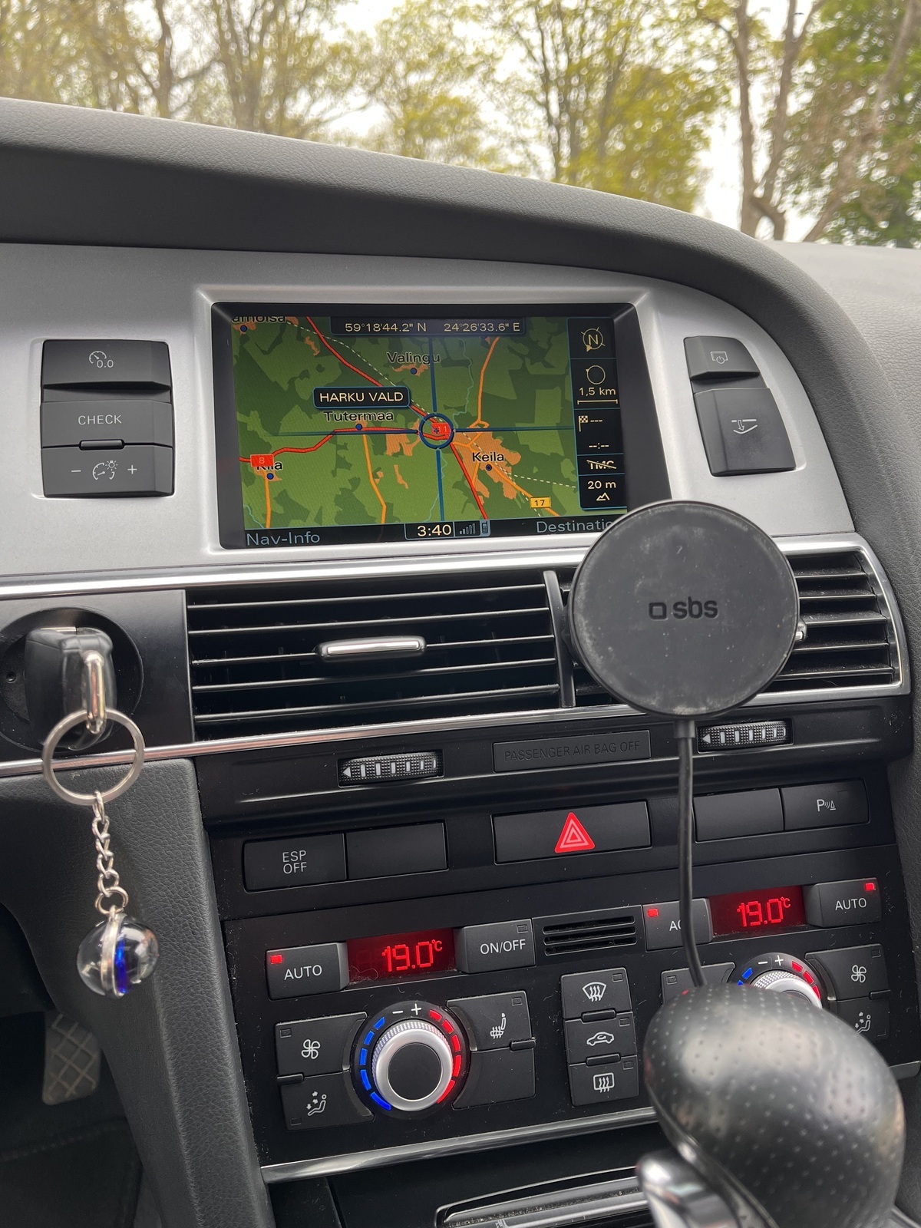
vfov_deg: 67.3
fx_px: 922
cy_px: 614
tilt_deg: -15.7
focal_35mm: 26
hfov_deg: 53.1
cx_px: 460
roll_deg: +1.9
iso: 80
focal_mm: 5.1
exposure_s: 1/121
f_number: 1.6
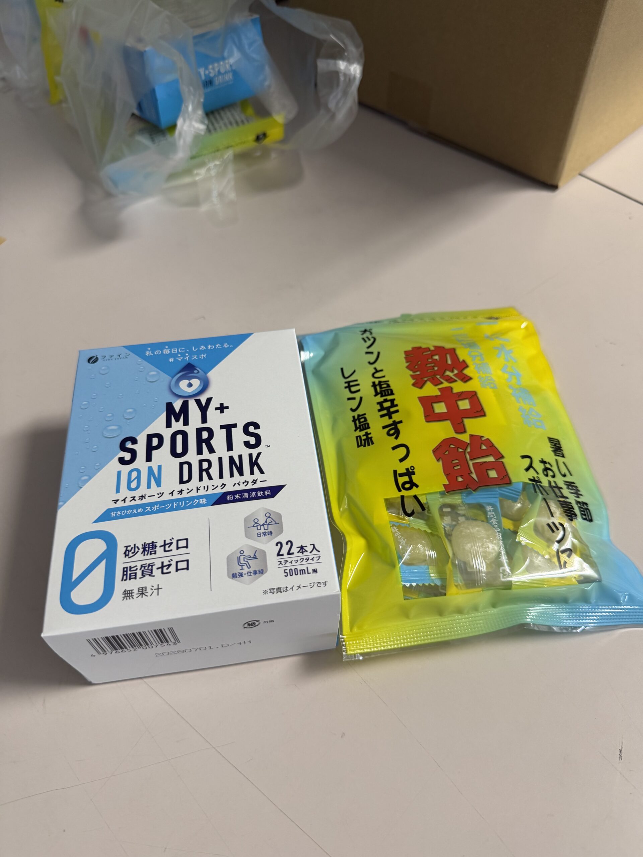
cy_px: 428
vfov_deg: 71.6
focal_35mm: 24
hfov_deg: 56.8
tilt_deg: -52.0
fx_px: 594
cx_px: 322
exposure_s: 1/87
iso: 200
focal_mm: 6.76
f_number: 1.78
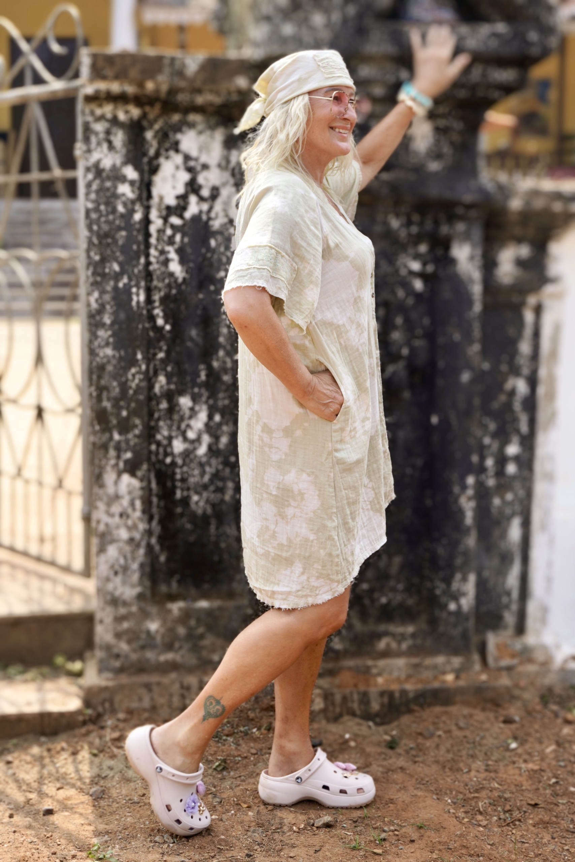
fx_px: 1150
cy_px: 431
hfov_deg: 28.1
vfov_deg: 41.1
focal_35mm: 48
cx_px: 288
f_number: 5.6
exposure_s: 1/250
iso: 100
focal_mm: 32
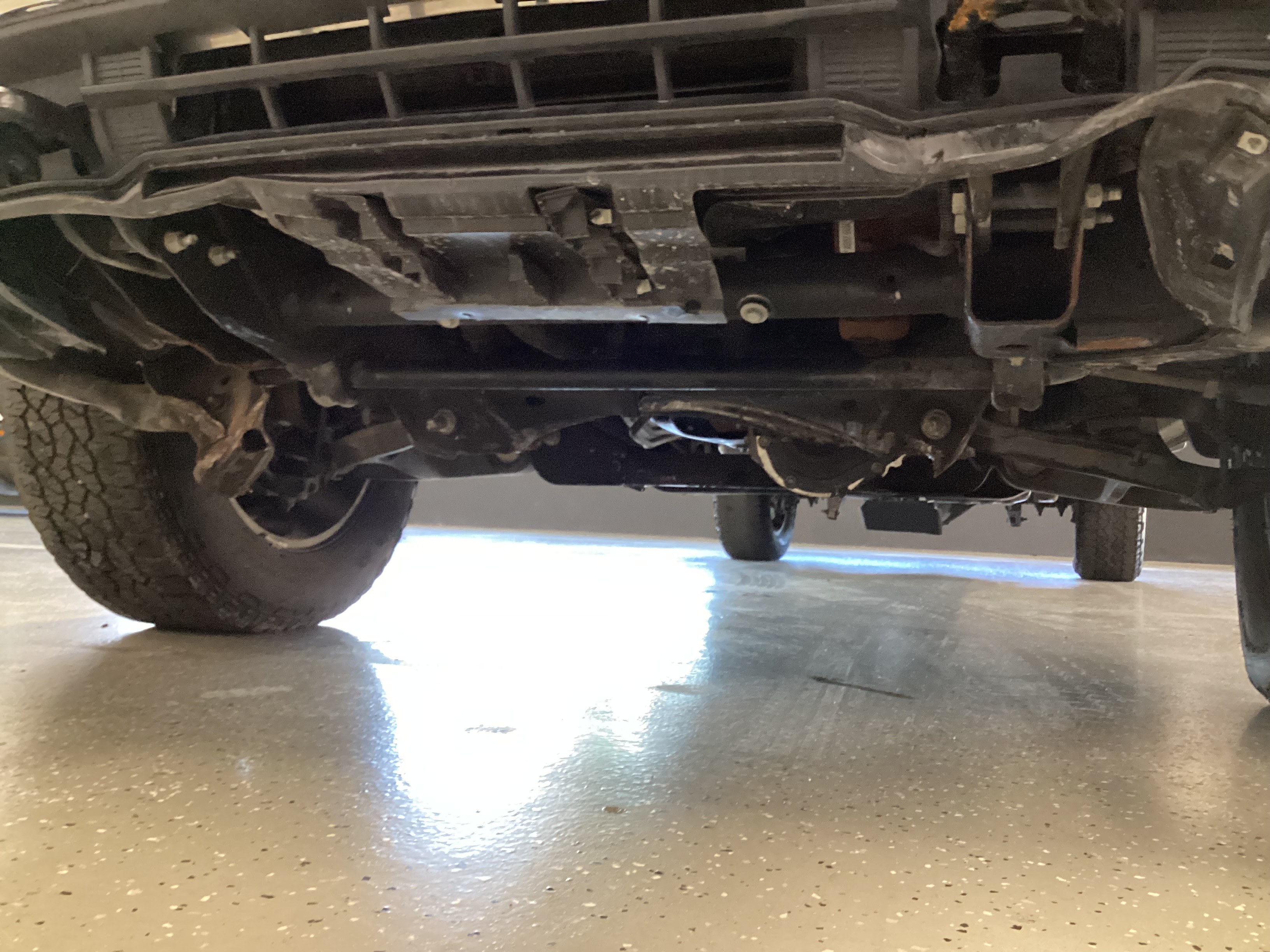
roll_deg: -1.9
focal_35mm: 31
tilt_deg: -0.8
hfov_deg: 58.4
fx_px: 1137
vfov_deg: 45.4
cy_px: 476
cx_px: 635
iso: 250
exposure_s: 1/33
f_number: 2.4
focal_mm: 3.3
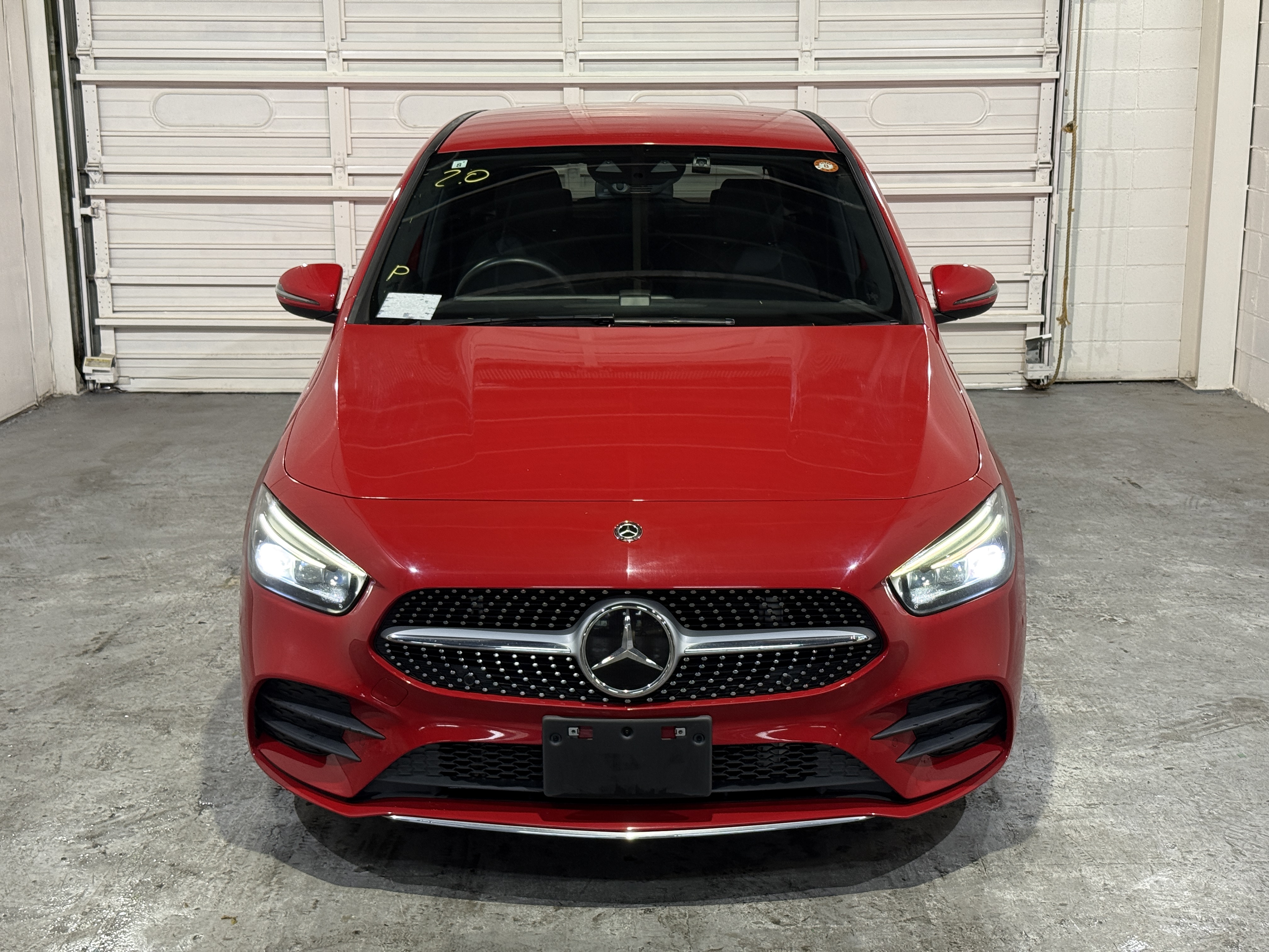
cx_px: 634
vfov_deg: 30.3
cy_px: 476
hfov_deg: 39.7
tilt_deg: -12.4
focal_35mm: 48
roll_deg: -0.2
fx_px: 1760
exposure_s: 1/60
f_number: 1.78
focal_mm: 6.76
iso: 160
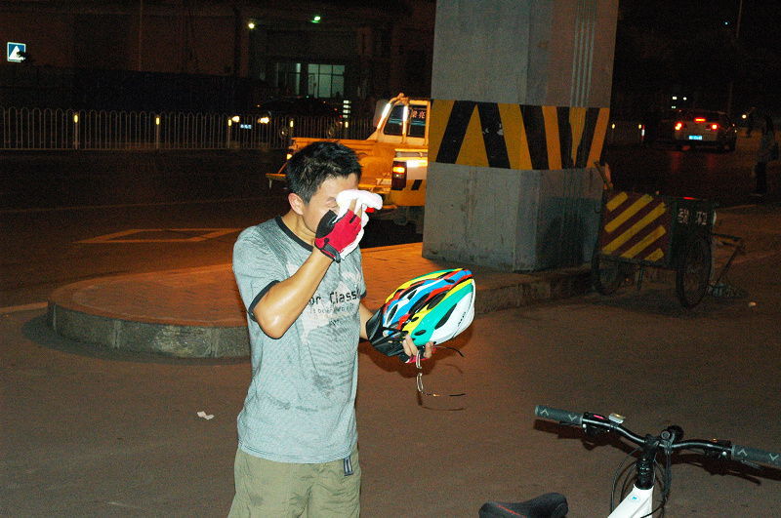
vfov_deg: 23.7
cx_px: 390
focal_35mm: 57
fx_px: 1235
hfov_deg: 35.1
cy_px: 259
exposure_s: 1/60
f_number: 7.1
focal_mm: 38
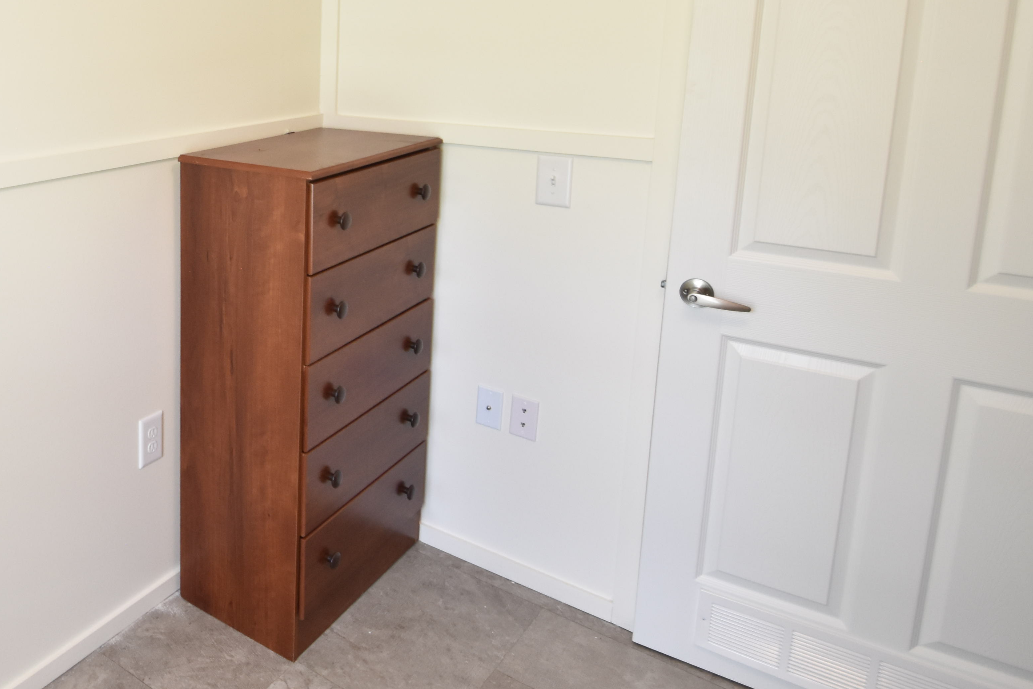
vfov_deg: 43.1
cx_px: 149
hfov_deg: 56.9
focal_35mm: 29
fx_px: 832
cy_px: 148
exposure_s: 1/90
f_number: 3.5
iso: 800
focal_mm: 10
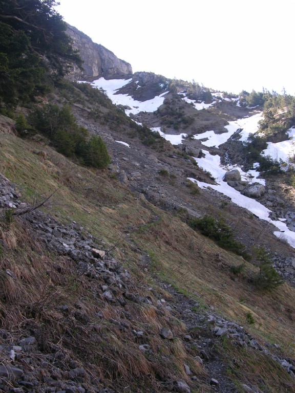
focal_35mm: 35
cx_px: 148
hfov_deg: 40.7
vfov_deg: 52.6
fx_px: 398
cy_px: 196
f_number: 4
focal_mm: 8.9
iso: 50
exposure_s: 1/92.7
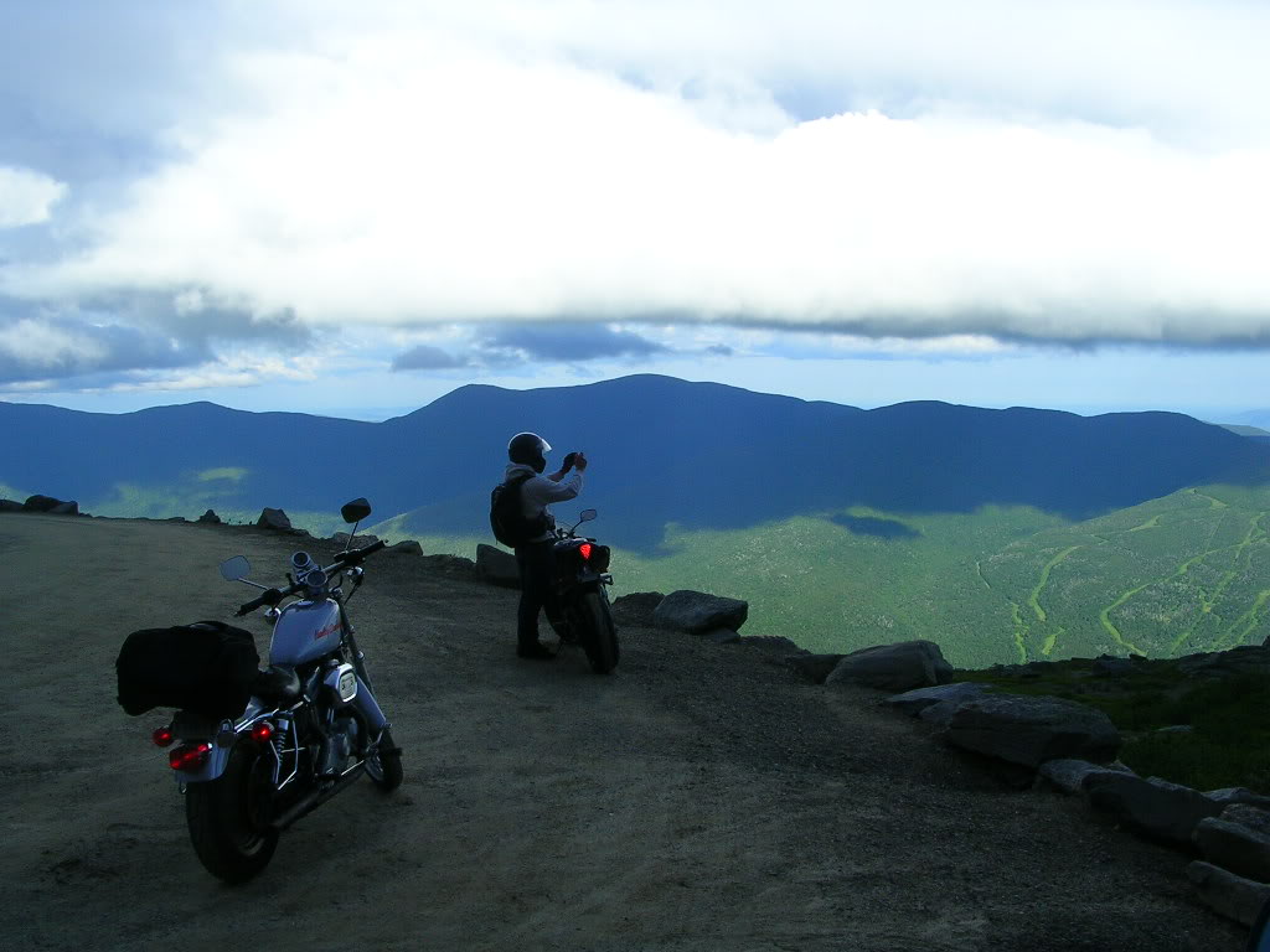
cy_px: 476
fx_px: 1394
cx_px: 635
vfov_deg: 37.7
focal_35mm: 38
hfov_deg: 49.0
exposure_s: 1/242
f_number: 5.6
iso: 50
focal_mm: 5.8
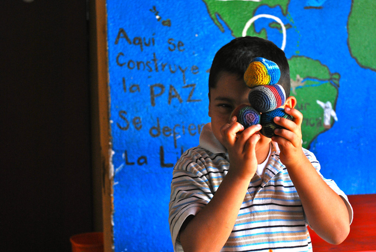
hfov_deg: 30.5
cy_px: 126
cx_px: 188
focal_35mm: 66
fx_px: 690
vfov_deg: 20.7
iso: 400
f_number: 5.3
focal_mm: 44
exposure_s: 1/100
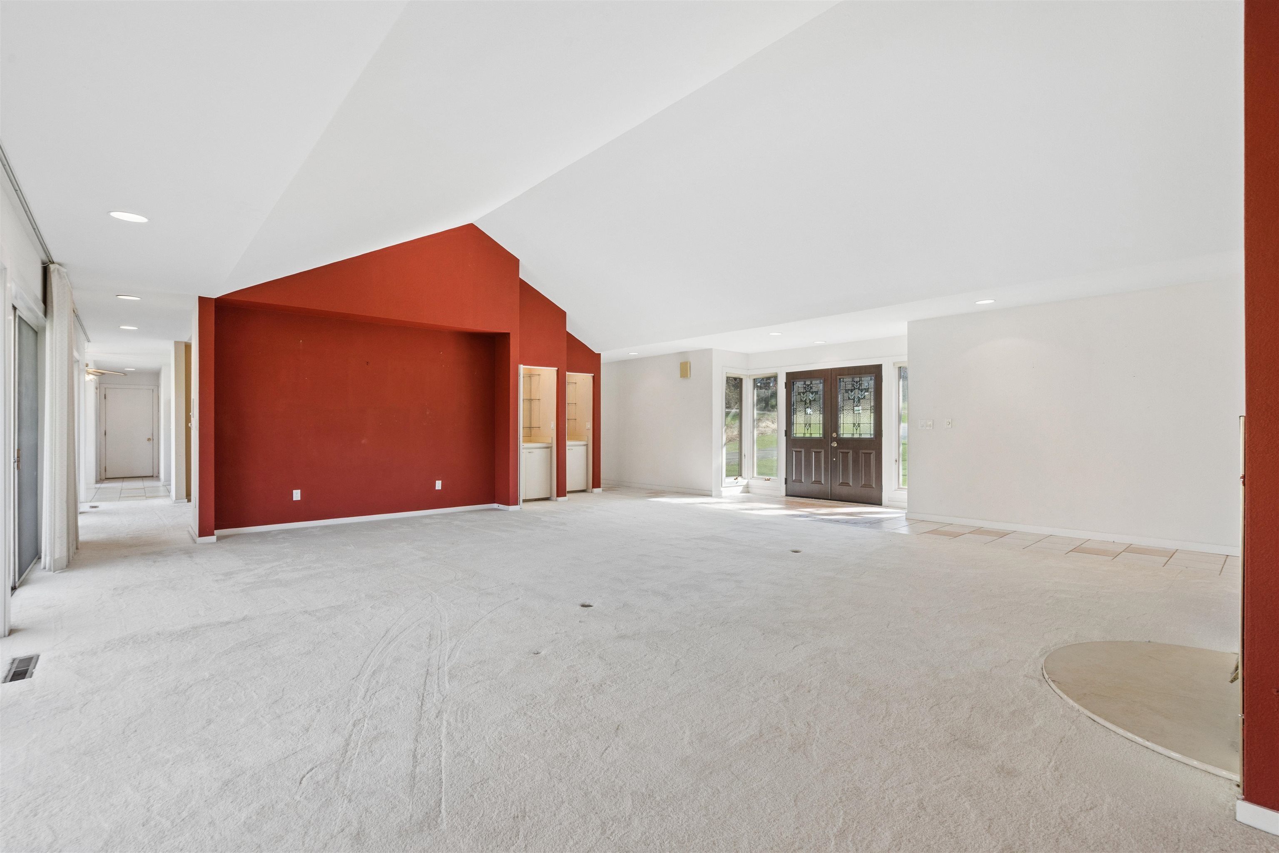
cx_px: 640
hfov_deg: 96.7
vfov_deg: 73.7
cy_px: 426
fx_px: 568
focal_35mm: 16
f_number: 10
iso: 800
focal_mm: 16
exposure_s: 1/50
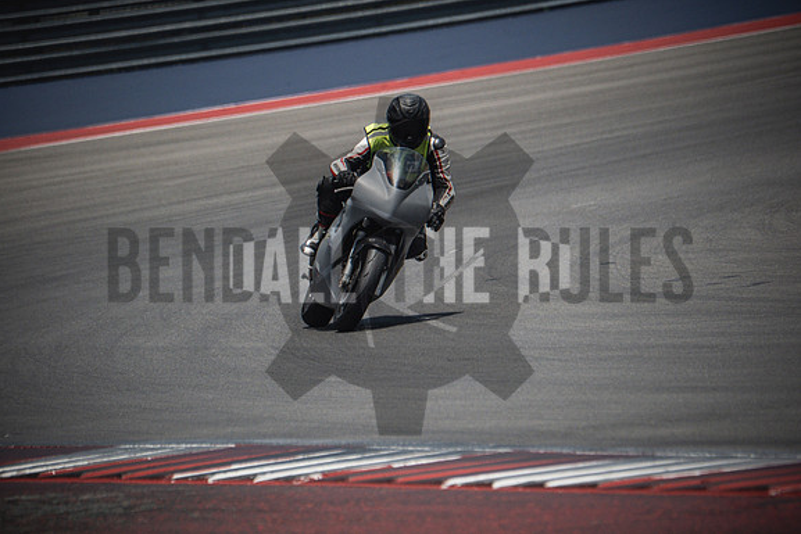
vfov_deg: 2.3
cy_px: 267
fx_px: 13419
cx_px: 400
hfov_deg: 3.4
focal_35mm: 603
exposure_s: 1/5000
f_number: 5.6
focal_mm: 400
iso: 1250
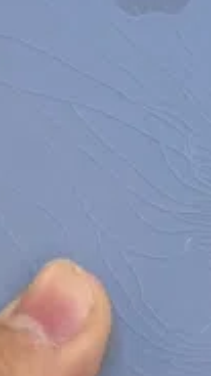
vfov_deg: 23.4
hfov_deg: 13.2
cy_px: 137
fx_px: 908
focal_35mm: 91
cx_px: 143
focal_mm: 6.76
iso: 64
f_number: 1.78
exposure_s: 1/193
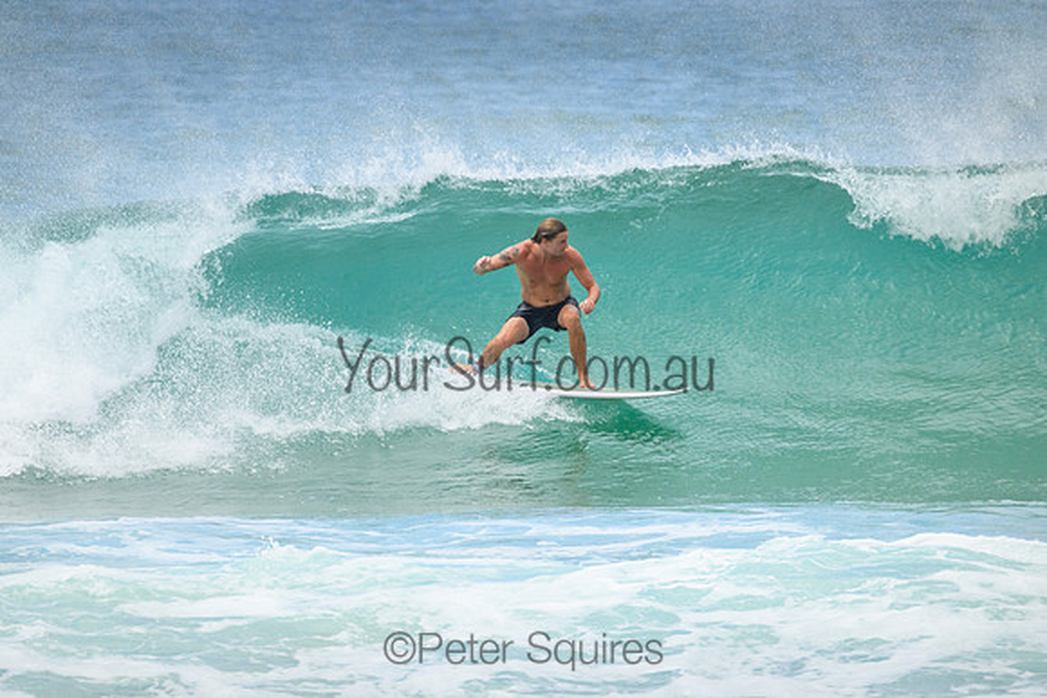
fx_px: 23271
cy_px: 349
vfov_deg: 1.7
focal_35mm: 800
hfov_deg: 2.6
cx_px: 524
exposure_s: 1/3200
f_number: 11
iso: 1600
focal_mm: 800
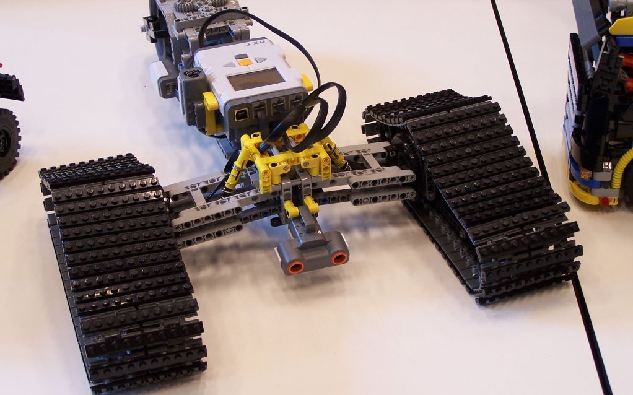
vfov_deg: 19.1
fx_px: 1173
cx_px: 316
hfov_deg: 30.2
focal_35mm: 68
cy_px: 176
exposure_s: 1/8
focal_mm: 10.7
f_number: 3.2
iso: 80
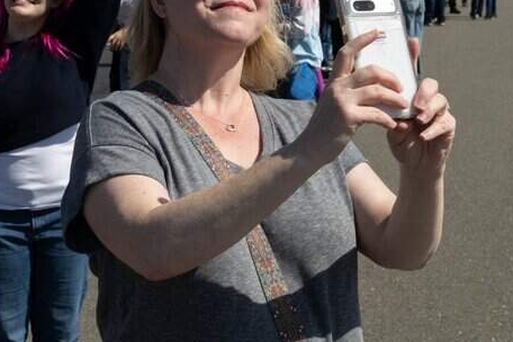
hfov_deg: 24.6
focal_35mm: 79
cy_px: 151
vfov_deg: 17.3
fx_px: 1126
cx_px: 14
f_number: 11
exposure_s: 1/800
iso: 400
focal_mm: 30
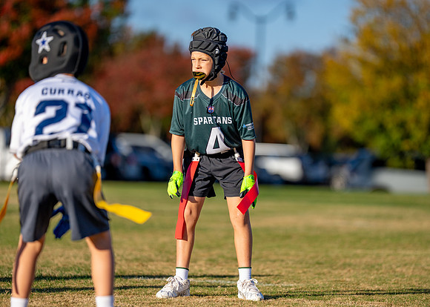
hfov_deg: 8.9
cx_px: 228
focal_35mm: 227
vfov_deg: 6.3
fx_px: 2768
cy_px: 147
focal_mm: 200
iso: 200
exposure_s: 1/3200
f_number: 2.8
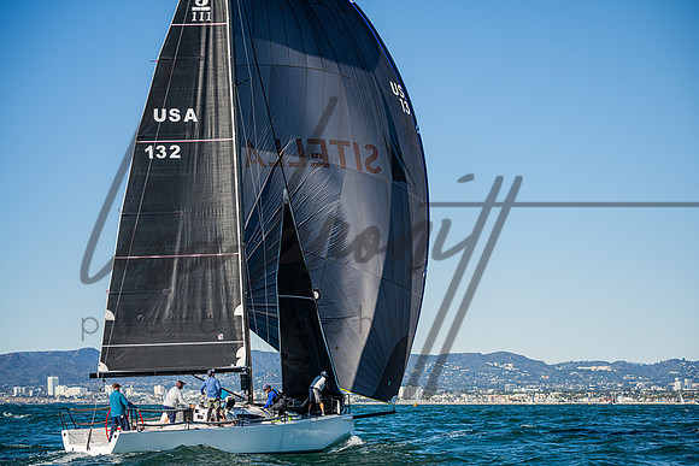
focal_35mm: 100
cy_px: 233
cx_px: 350
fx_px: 1942
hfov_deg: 20.4
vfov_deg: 13.7
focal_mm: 100
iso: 400
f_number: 5.6
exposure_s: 1/2500
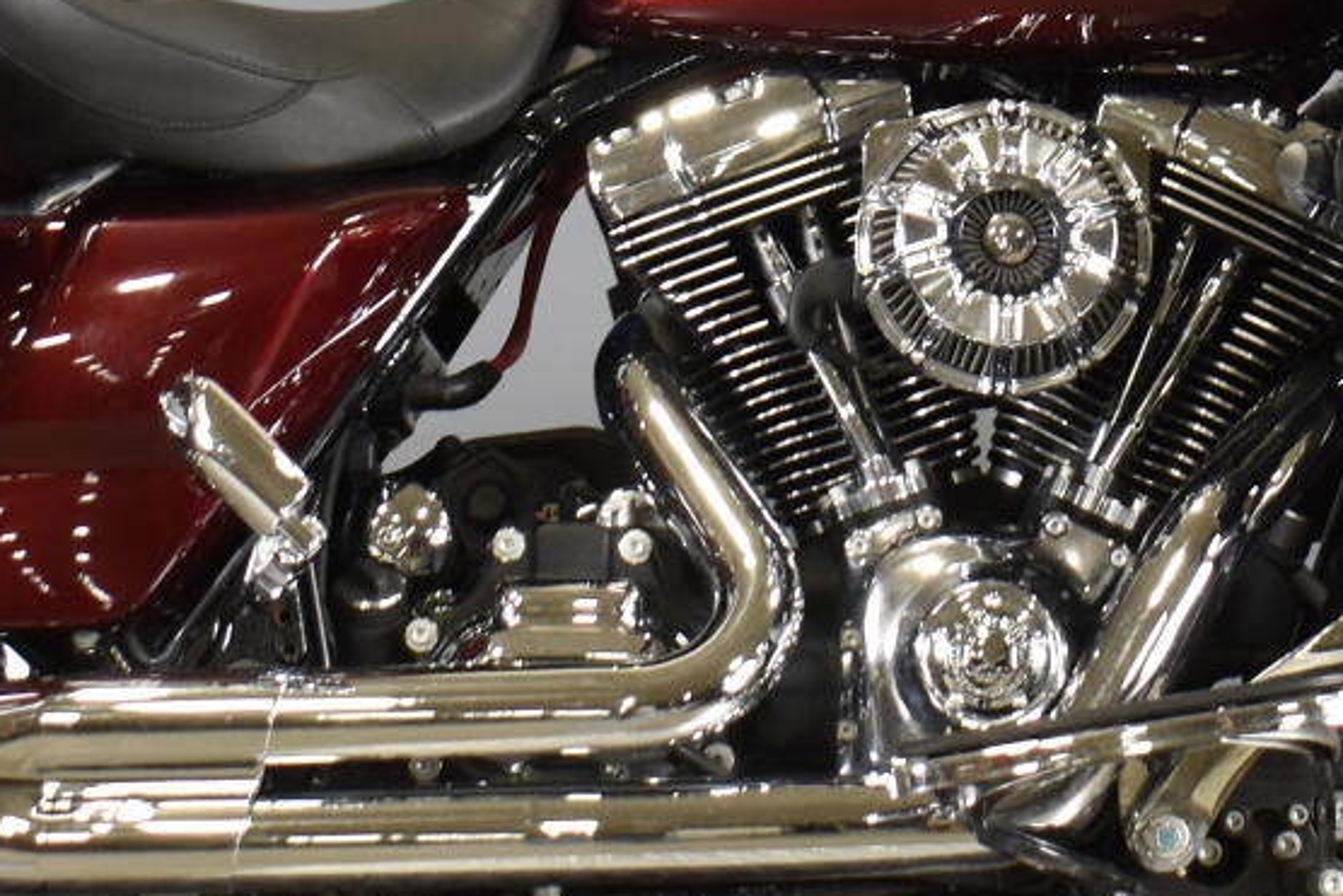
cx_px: 688
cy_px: -105
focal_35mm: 135
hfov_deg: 15.2
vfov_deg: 10.1
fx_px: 5030
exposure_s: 1/30
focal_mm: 25
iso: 400
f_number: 4
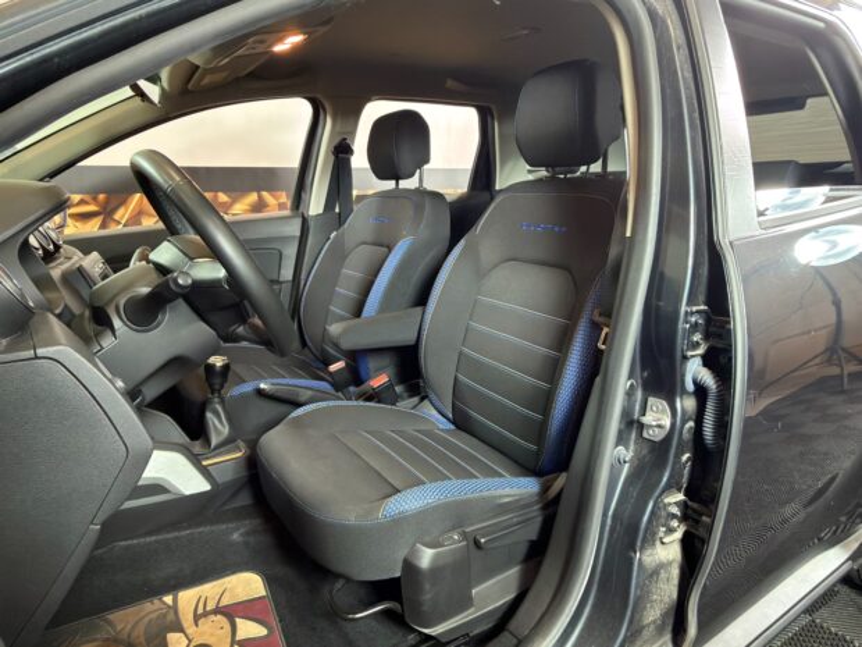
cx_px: 431
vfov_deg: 61.1
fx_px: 548
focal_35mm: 22
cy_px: 324
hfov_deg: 76.4
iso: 320
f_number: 2.2
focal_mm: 2.22
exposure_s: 1/20
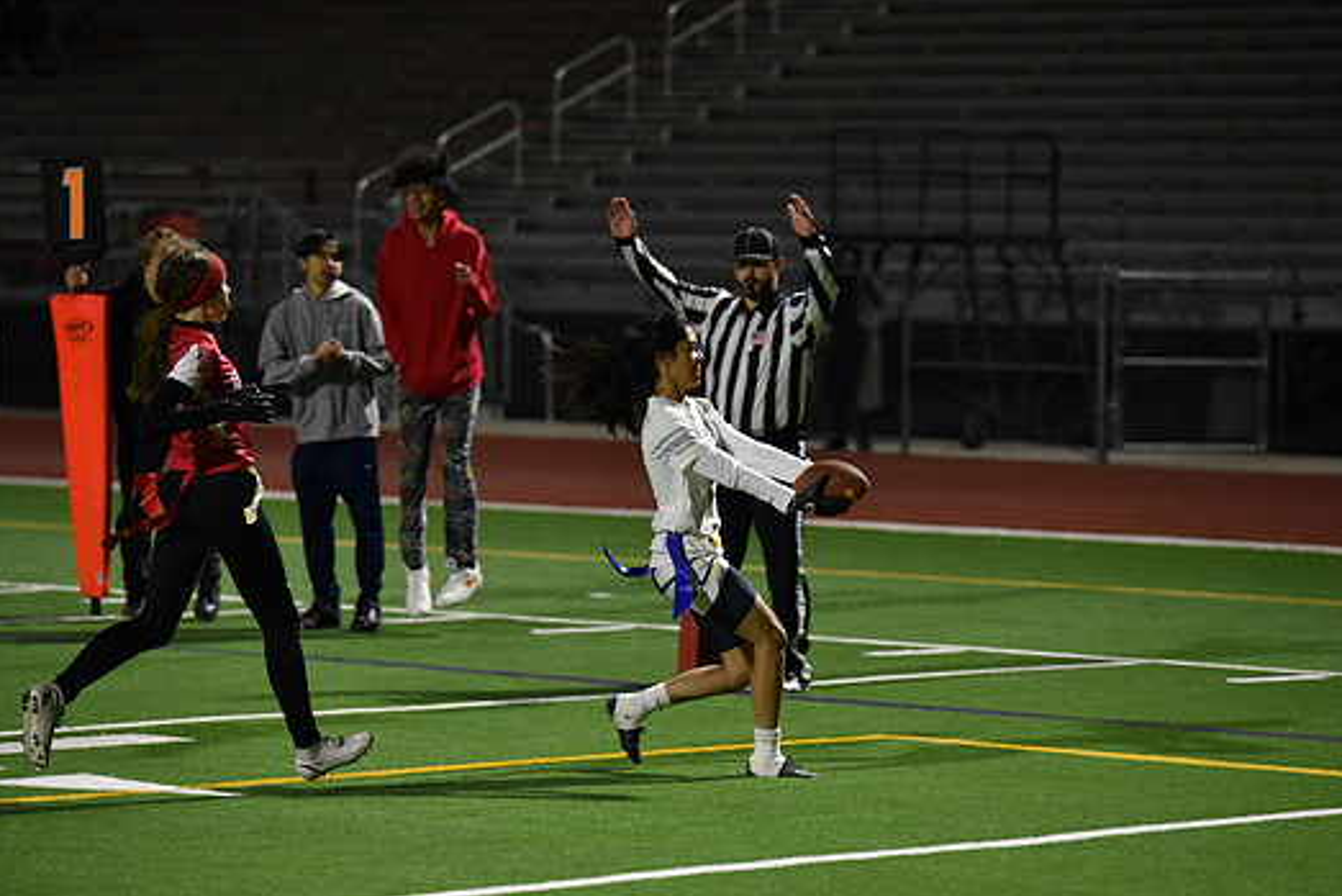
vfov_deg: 8.0
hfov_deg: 11.9
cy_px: 407
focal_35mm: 172
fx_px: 6413
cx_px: 677
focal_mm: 155
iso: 4000
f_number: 2.8
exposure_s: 1/640
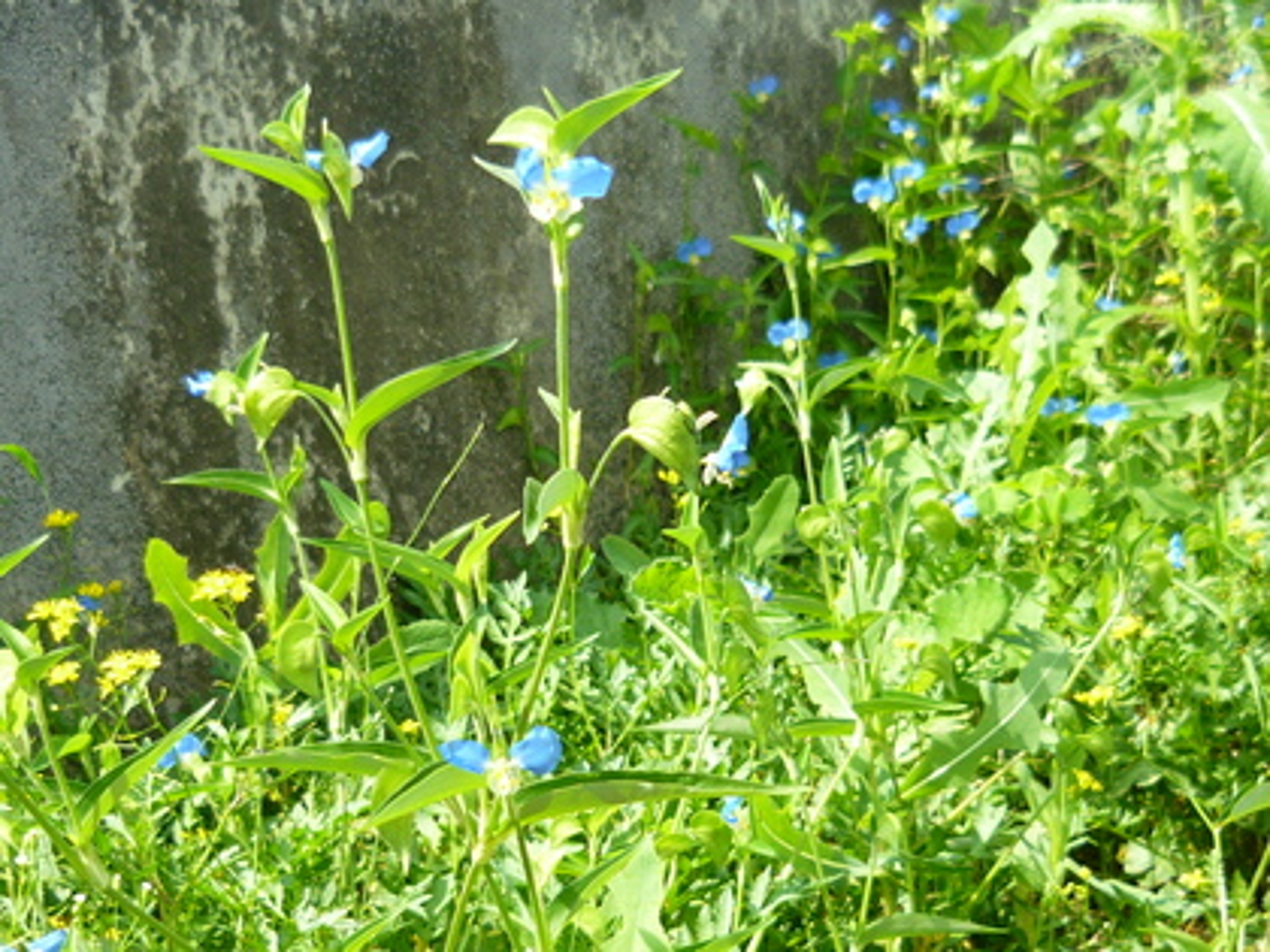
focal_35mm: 61
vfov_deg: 24.0
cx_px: 635
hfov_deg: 31.7
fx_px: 2238
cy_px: 476
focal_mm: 6.3
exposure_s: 1/320
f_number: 2.9
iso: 100
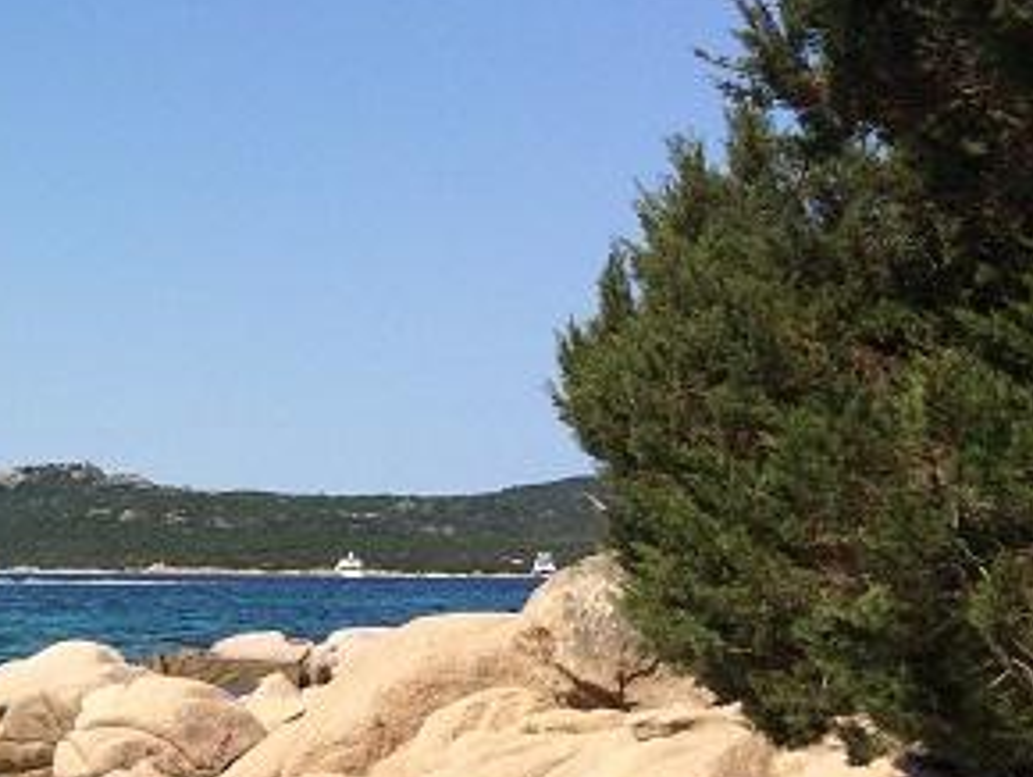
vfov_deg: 18.4
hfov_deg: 21.5
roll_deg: -1.7
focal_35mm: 80
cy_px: 470
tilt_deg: -1.6
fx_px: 2389
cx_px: -388
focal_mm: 4.15
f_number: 2.2
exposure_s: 1/2740
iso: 32
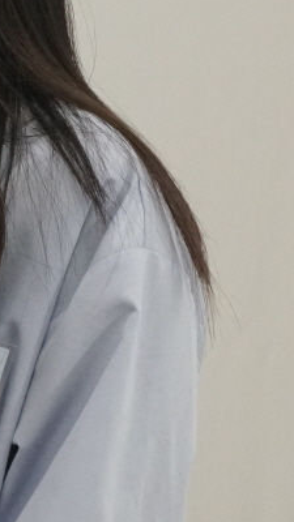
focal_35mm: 530
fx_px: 7345
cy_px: 102
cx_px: -315
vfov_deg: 4.1
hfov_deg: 2.3
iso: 2500
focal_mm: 90
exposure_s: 1/250
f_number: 5.6
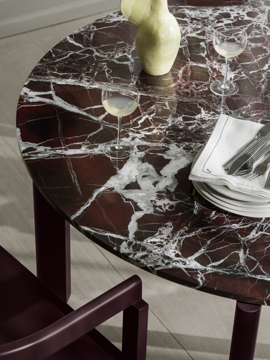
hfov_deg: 17.0
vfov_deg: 22.5
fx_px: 905
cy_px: 180
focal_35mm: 87
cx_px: 135
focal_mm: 110
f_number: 11
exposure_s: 1/3
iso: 400
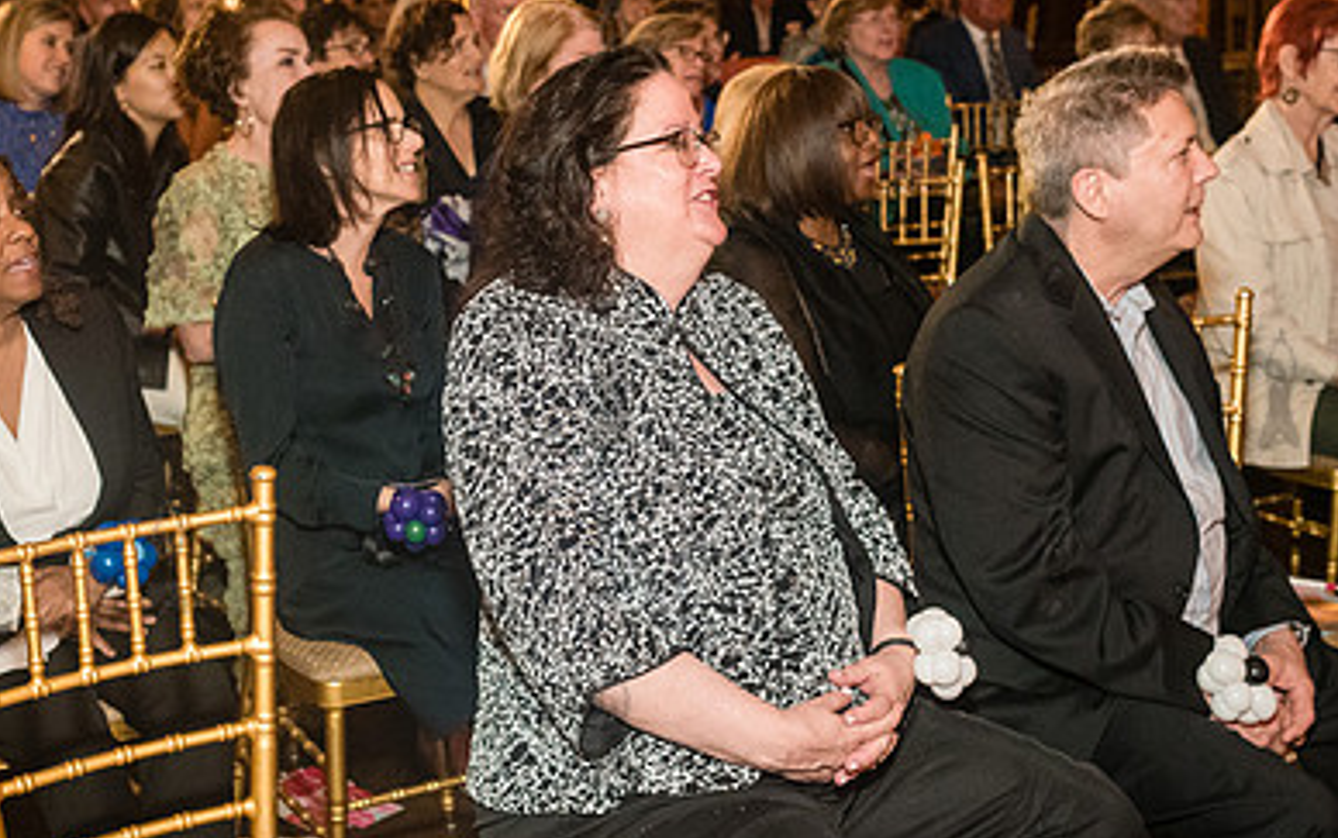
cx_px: 603
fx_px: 1970
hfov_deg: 37.5
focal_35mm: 54
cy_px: 388
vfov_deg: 24.0
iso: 6400
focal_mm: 35
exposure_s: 1/200
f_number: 4
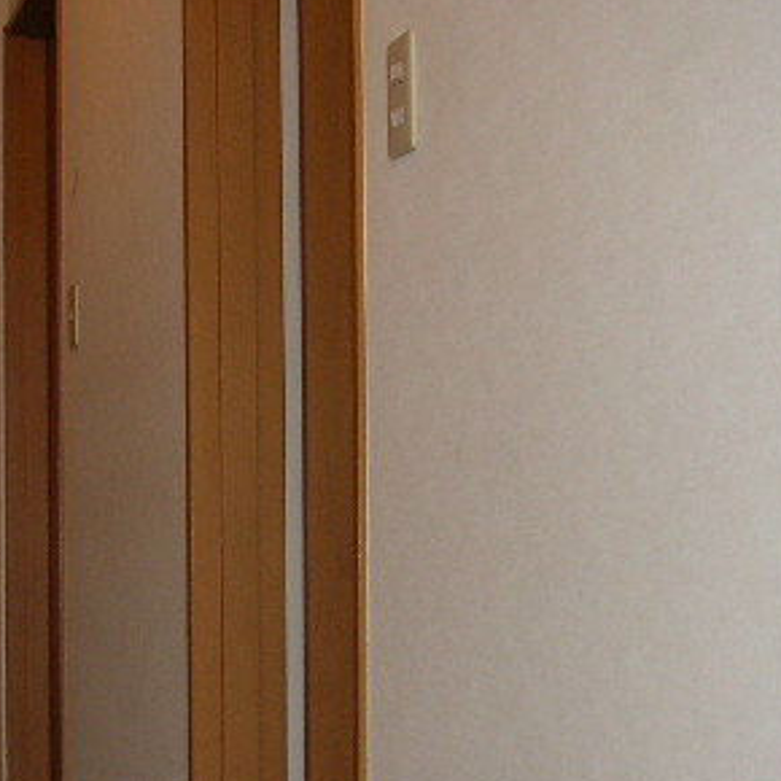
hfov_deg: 22.8
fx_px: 1889
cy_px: 539
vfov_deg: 23.2
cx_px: 86
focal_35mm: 74
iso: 100
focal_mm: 5.8
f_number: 2.9
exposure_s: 1/30
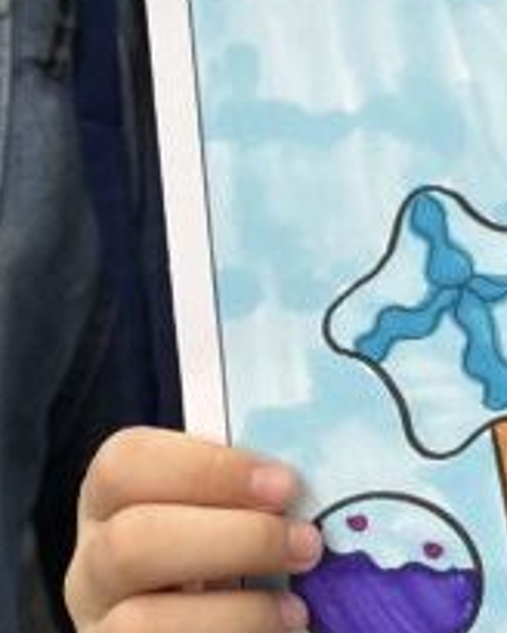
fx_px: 2326
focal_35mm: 124
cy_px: 65
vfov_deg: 15.3
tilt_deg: -10.1
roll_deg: +1.2
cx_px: 946
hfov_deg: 11.4
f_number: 1.6
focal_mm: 5.1
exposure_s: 1/100
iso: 50
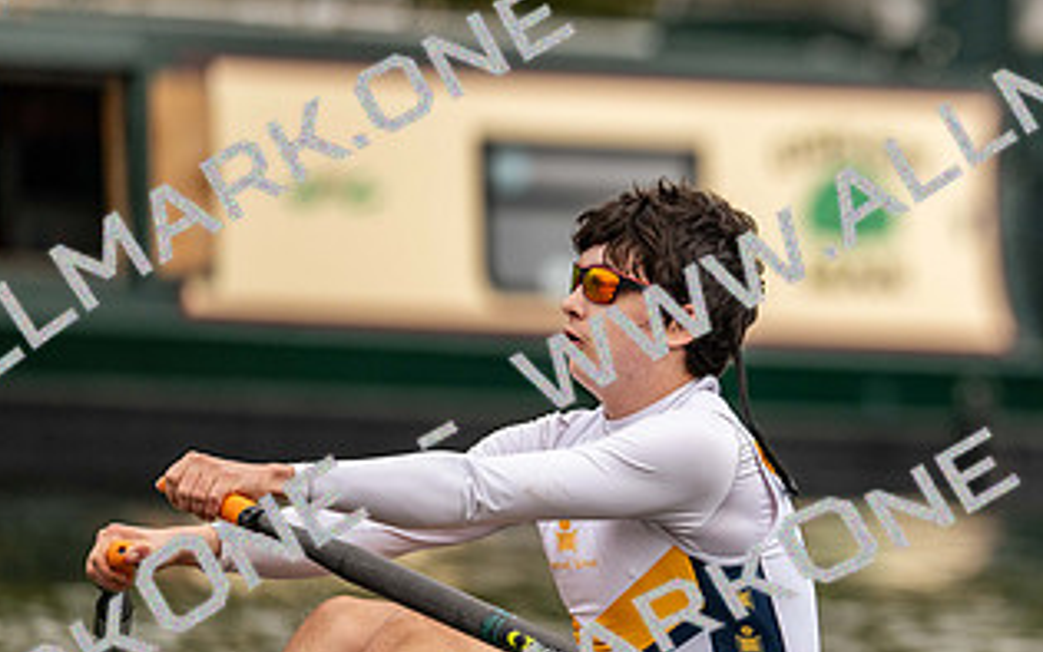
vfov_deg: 1.7
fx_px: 21380
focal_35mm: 752
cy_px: 419
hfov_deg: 2.8
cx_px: 920
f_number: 4.5
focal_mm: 400
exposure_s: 1/2500
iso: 640
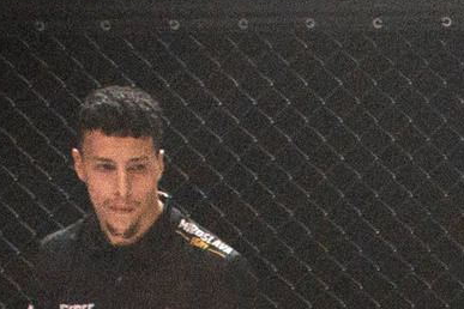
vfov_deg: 4.7
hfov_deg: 7.2
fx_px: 3609
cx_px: 829
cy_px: 872
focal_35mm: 280
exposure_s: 1/4000
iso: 2000
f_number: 4
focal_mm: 38
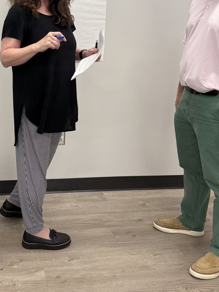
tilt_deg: -9.6
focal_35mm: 46
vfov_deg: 40.0
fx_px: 388
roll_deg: -2.4
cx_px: 48
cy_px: 71
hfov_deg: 30.8
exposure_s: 1/120
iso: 160
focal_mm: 6.76
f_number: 1.78
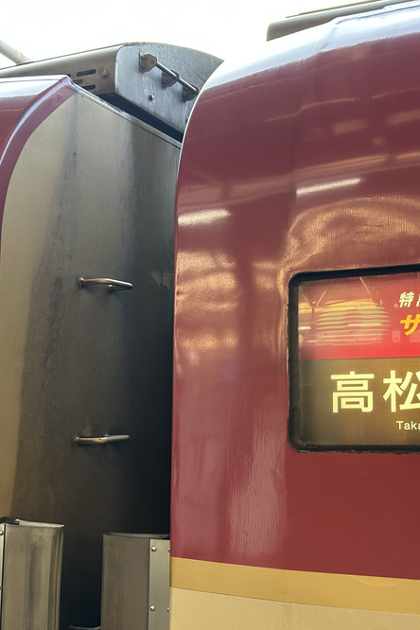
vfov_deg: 49.5
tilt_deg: +6.4
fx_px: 682
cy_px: 326
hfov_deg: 32.4
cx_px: 385
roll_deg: +1.2
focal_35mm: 39
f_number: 1.5
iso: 80
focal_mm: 5.7
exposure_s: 1/121
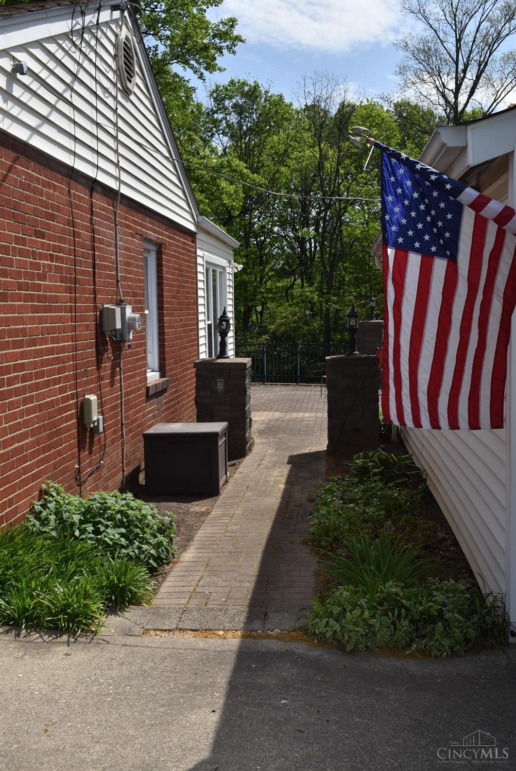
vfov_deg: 53.1
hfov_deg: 37.0
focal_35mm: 36
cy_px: 386
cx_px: 258
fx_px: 772
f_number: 10
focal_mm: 24
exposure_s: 1/200
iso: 100
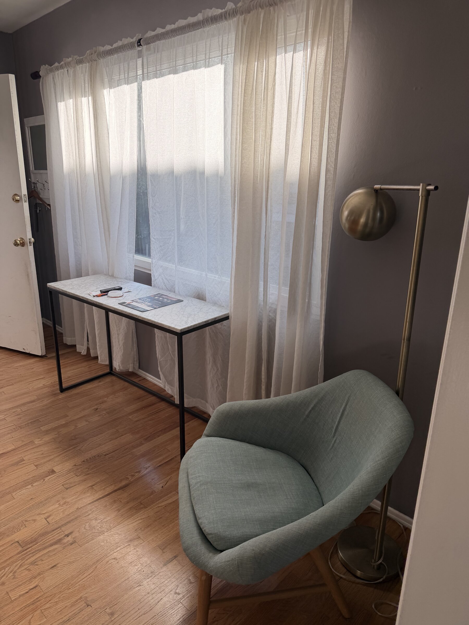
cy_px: 312
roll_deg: +0.4
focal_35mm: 24
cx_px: 234
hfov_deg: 56.8
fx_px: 434
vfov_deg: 71.6
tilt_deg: -14.8
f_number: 1.78
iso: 80
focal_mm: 6.76
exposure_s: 1/329
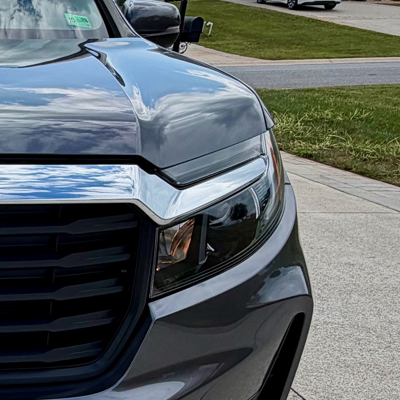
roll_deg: -0.8
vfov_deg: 30.5
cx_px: -153
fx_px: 719
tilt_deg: -20.5
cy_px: 302
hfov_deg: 25.5
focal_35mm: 55
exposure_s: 1/1125
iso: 25
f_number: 2.2
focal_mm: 2.22
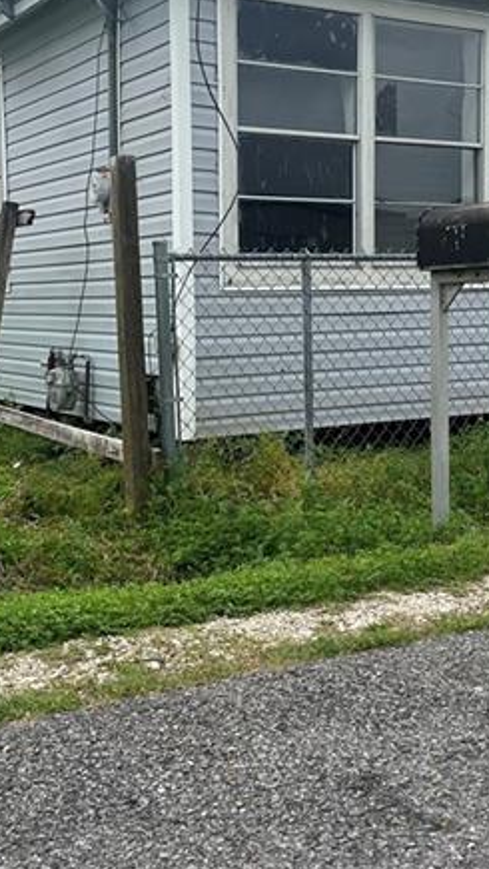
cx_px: 228
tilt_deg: -6.0
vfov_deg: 41.2
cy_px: 370
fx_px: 1151
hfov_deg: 24.0
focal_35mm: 50
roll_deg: +2.3
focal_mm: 5.1
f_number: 1.6
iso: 50
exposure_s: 1/2463
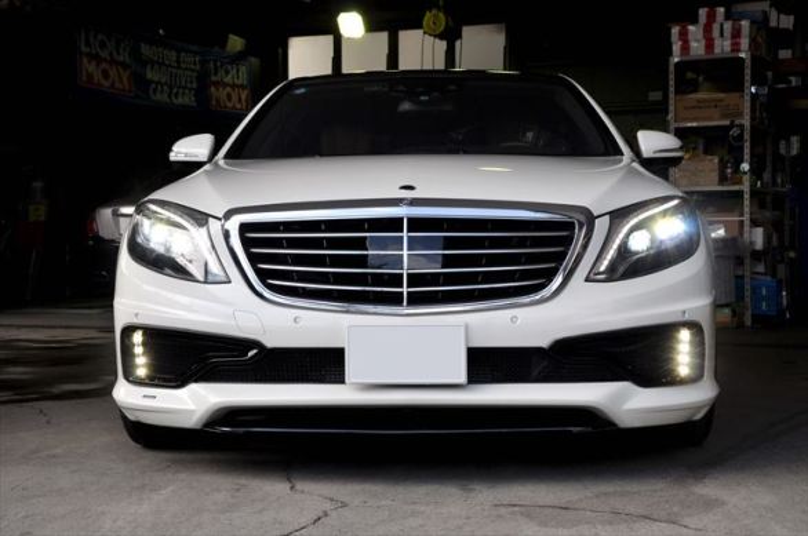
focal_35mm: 63
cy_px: 268
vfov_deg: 21.5
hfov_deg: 31.9
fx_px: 1412
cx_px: 404
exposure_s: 1/125
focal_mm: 42
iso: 200
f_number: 11
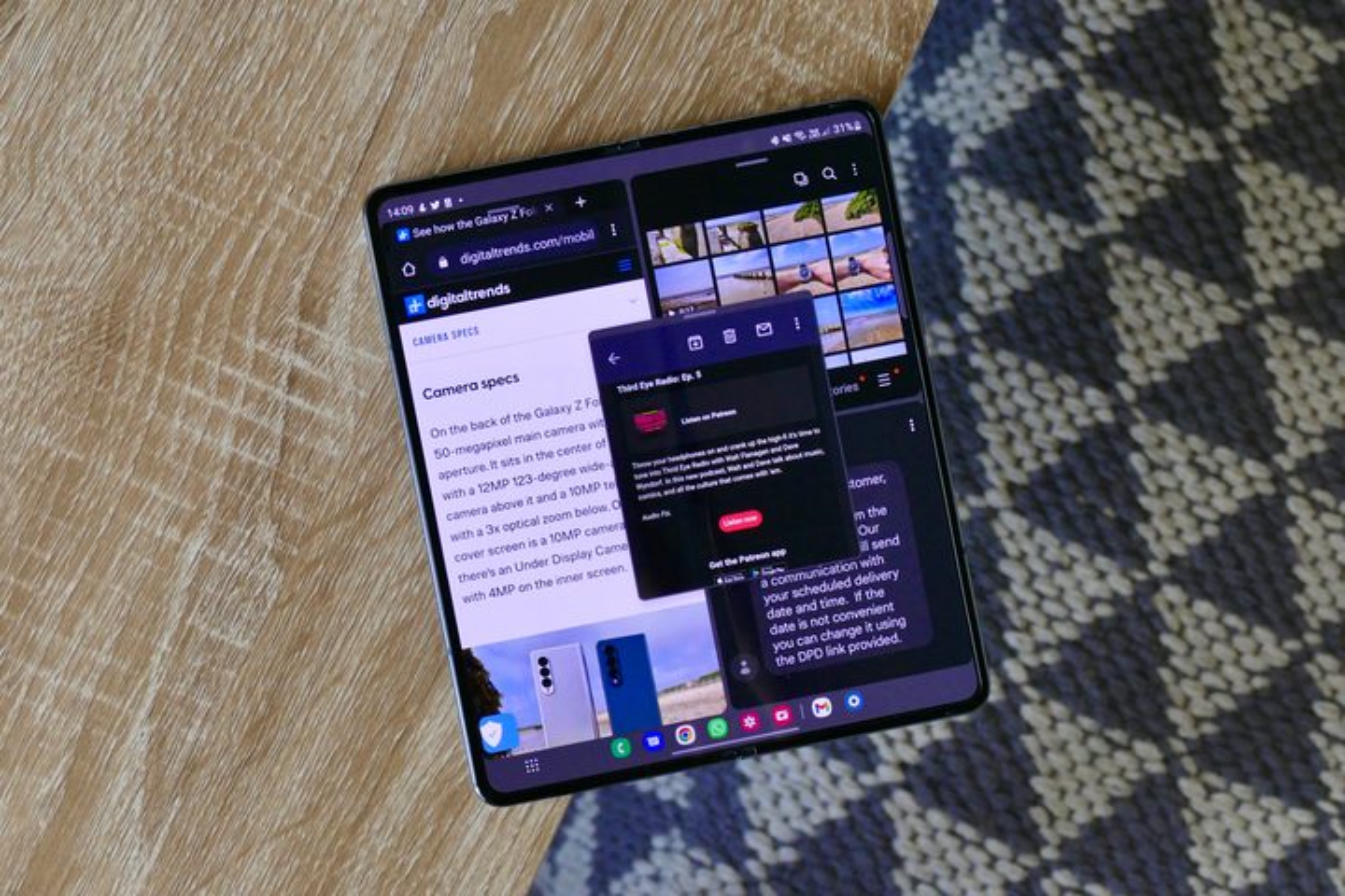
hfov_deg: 19.6
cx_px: 672
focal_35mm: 104
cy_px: 448
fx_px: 3885
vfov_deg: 13.2
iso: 1000
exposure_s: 1/80
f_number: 4.5
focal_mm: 37.79
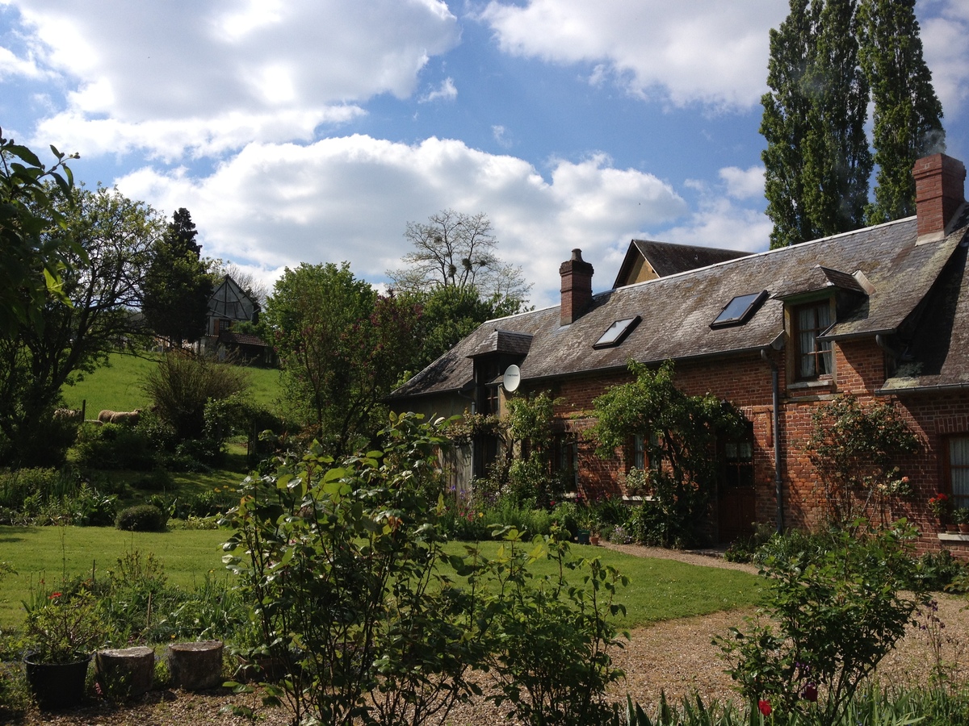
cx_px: 484
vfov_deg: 40.7
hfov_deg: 52.6
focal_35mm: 35
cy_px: 363
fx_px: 980
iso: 50
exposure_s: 1/2404
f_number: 2.4
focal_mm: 4.28
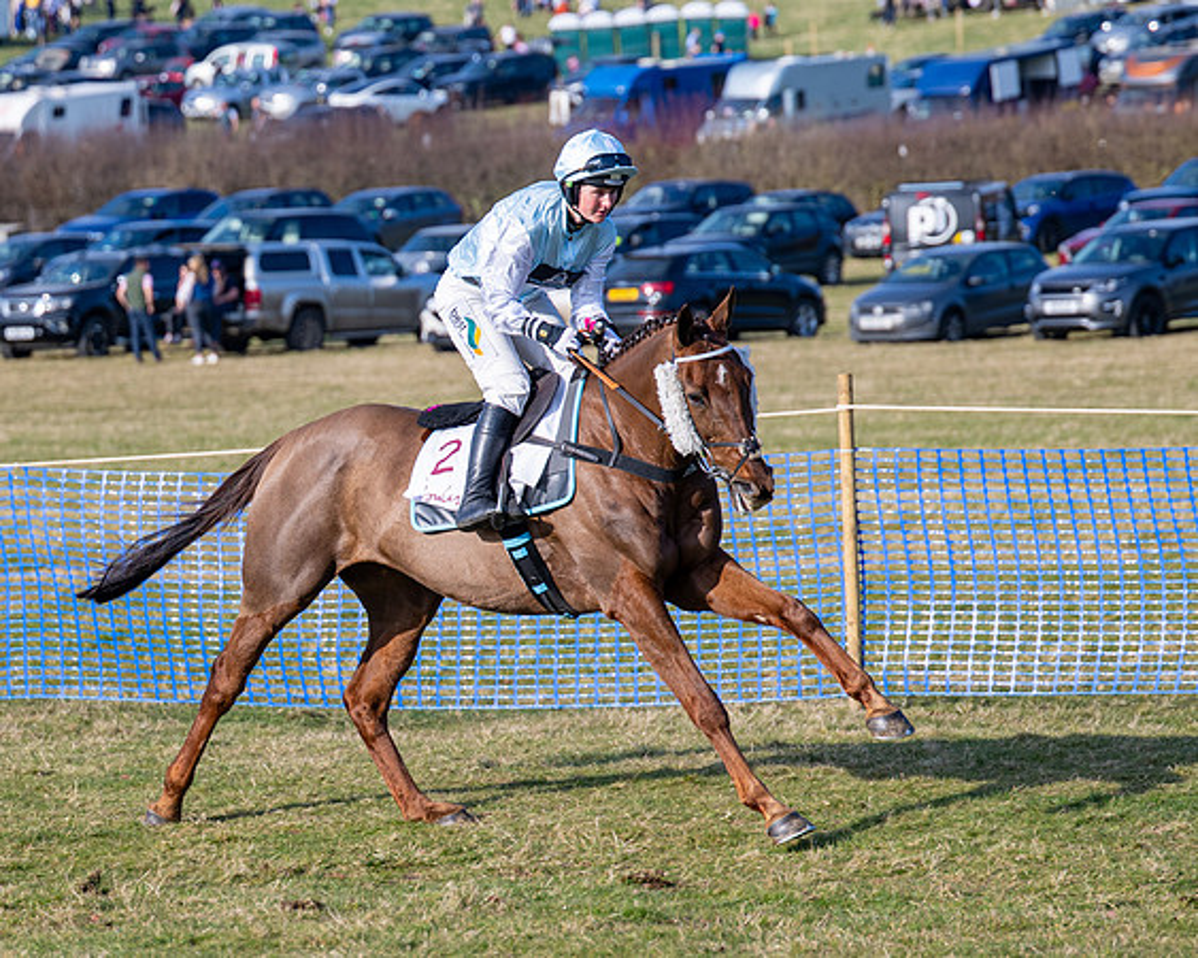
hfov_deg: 9.4
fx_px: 7317
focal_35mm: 206
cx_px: 390
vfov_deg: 7.5
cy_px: 511
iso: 100
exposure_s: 1/1600
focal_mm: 95
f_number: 2.8
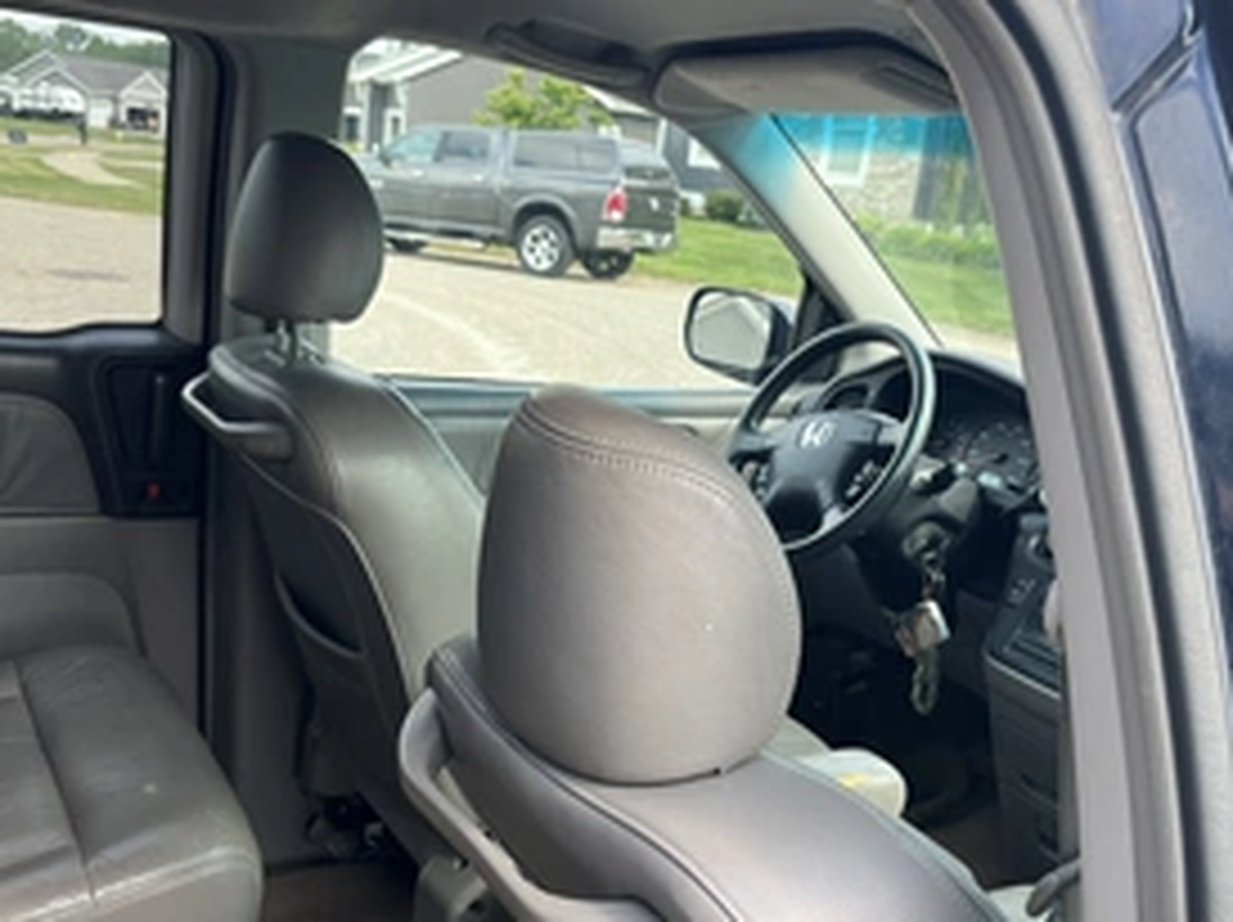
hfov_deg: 49.0
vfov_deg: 37.6
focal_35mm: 38
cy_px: 531
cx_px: 608
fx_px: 1352
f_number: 1.6
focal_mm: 5.1
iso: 50
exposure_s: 1/322
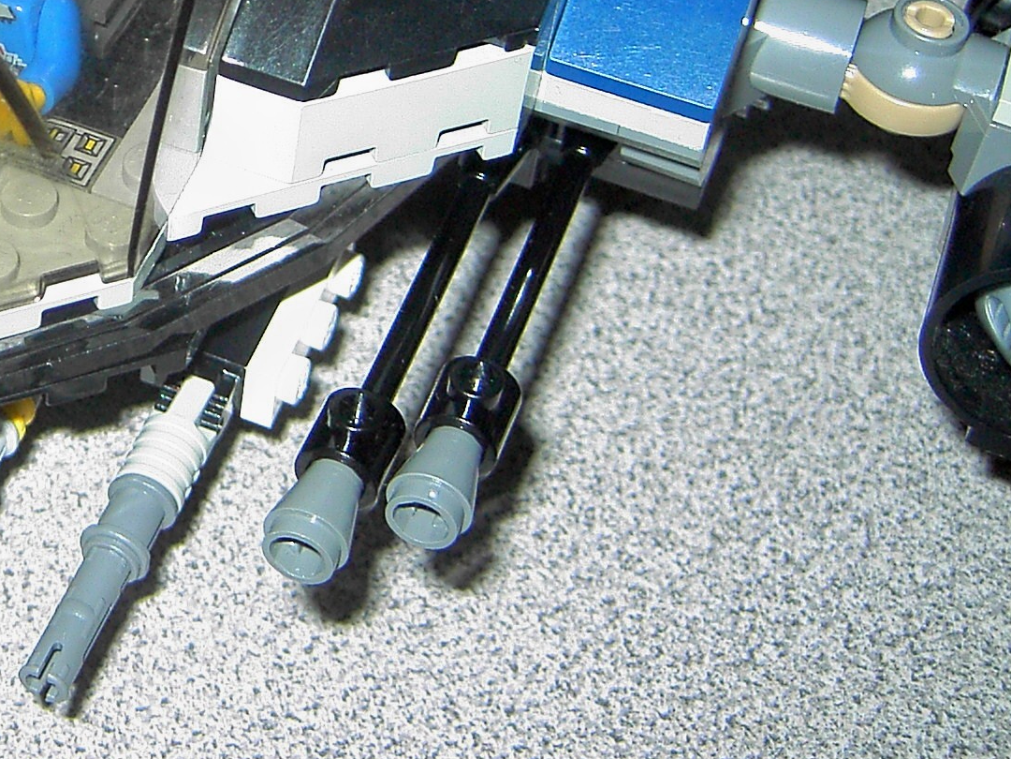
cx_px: 12
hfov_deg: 22.7
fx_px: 2424
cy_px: 126
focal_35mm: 83
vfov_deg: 17.6
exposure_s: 1/50
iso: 100
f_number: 2.8
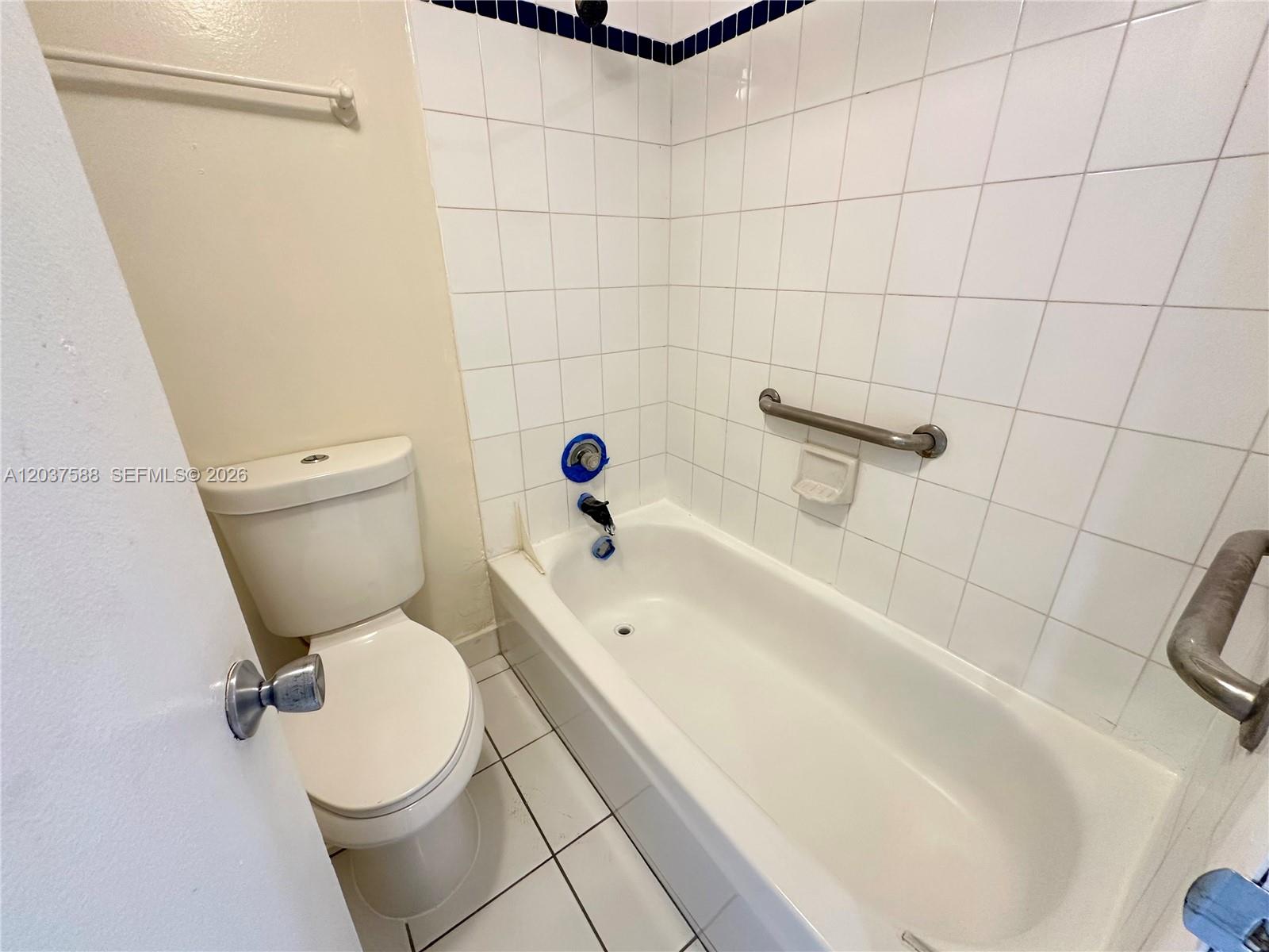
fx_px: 513
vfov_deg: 85.7
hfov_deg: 102.1
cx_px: 634
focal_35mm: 14
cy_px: 476
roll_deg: +0.1
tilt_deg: -22.6
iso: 200
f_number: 2.2
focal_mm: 2.22
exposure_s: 1/60
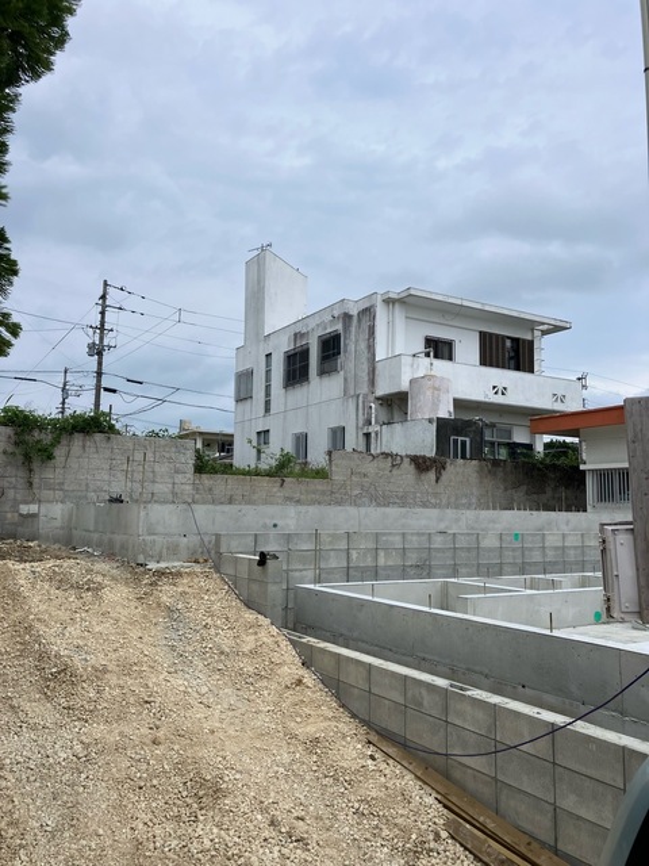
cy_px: 433
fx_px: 700
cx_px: 324
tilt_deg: +7.9
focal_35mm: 28
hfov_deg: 49.7
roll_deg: -1.4
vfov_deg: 63.4
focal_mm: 3.99
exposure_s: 1/1215
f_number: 1.8
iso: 32
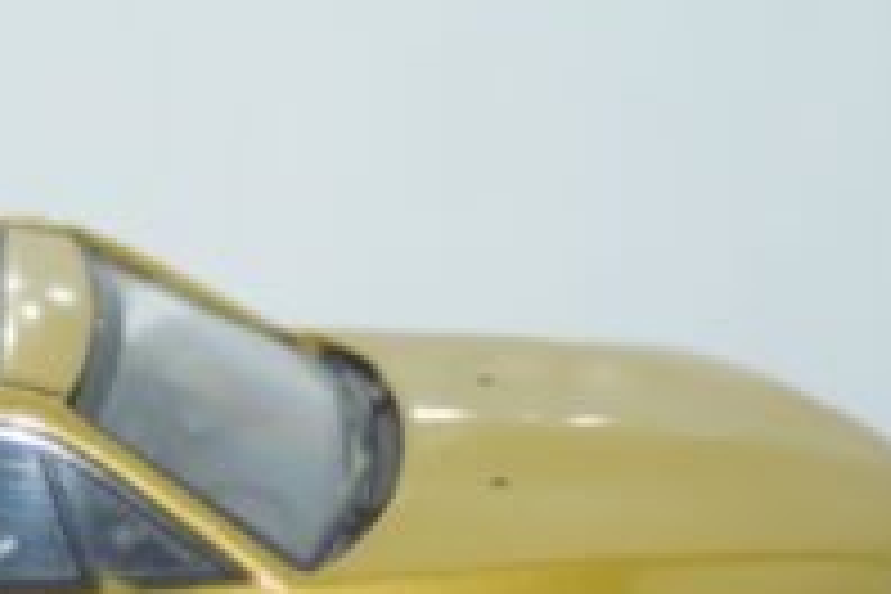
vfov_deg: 5.5
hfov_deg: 8.2
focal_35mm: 250
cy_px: 500
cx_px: 27
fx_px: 6175
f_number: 5
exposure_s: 1/80
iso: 200
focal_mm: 55
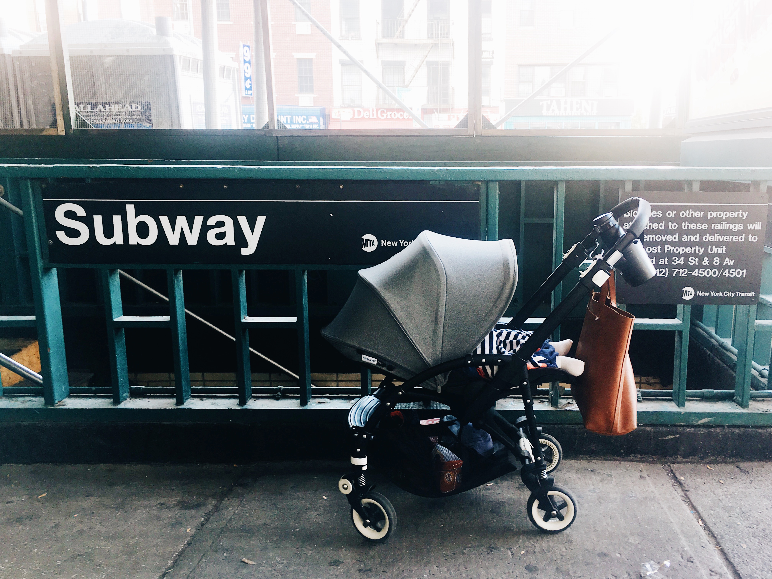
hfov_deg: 61.7
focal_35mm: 29
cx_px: 386
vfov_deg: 48.2
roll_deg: +0.7
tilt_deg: -10.8
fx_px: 647
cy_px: 290
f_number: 2.2
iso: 25
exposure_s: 1/40
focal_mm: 4.15
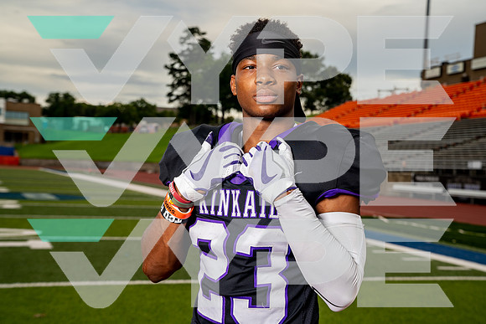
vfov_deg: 28.1
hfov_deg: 41.1
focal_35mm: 48
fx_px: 648
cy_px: 162
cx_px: 243
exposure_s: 1/200
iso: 100
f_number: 5.6
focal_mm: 48
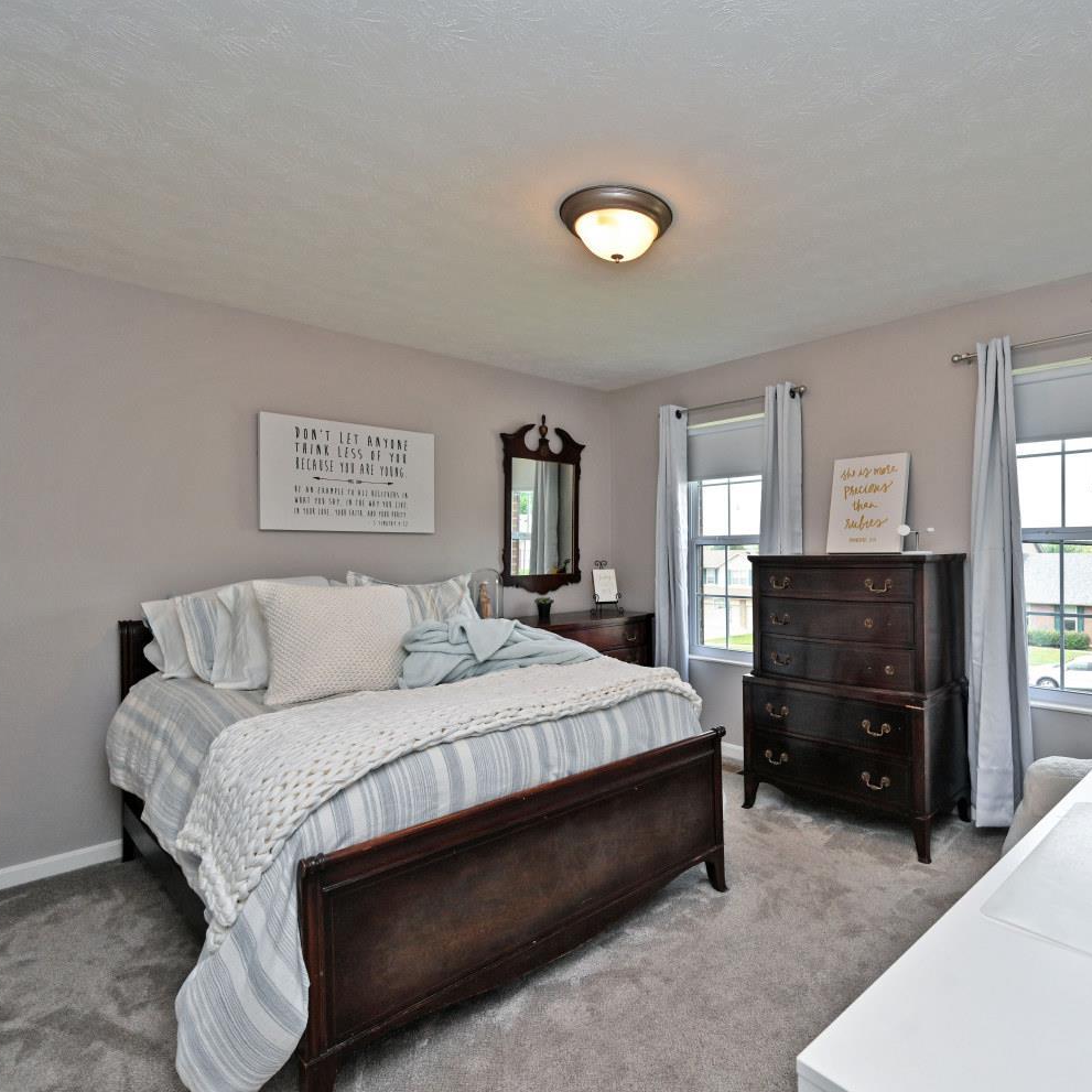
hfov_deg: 79.2
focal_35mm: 18
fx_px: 642
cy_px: 550
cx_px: 686
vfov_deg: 80.7
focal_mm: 14
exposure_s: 1/125
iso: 160
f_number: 5.6
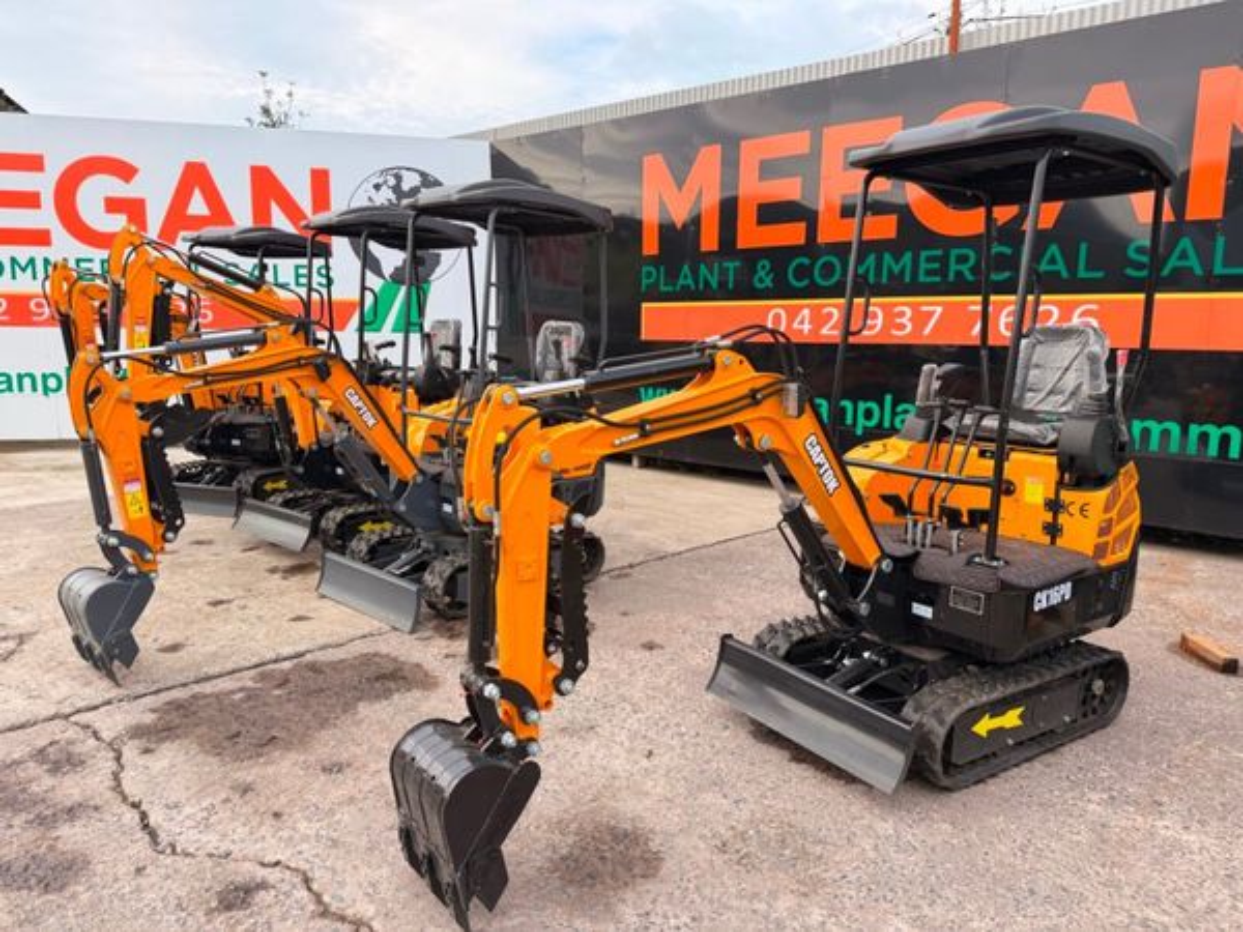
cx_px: 622
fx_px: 862
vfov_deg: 56.8
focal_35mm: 24
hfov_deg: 71.6
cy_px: 466
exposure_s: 1/1689
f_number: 1.78
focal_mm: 6.76
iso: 100
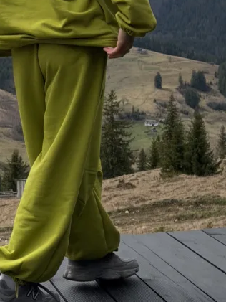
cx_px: 55
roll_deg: +4.3
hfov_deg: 19.3
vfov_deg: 25.5
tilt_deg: -2.6
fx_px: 661
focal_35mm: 76
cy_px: 91
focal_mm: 6.76
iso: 64
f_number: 1.78
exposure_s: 1/7143
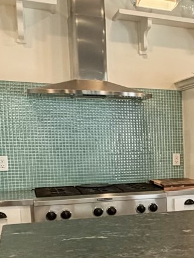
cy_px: 188
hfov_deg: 19.5
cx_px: 309
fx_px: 471
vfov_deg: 30.3
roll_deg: -0.3
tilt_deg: -6.5
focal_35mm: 63
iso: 250
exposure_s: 1/120
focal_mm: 2.22
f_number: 2.2
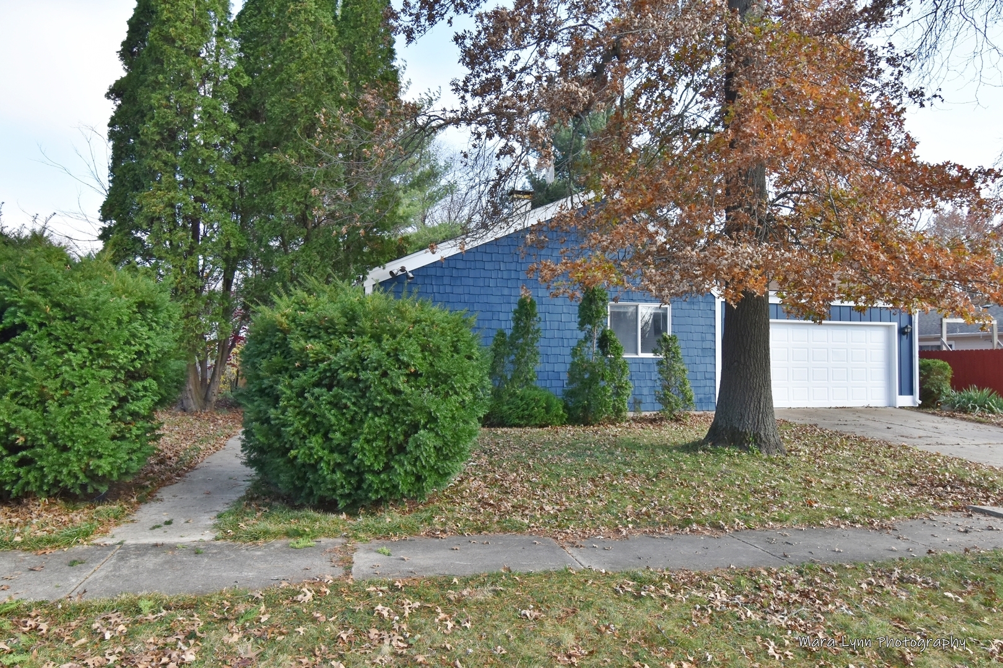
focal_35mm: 22
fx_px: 627
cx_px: 502
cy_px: 334
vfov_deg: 56.1
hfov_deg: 77.3
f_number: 8
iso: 360
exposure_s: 1/250
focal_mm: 15
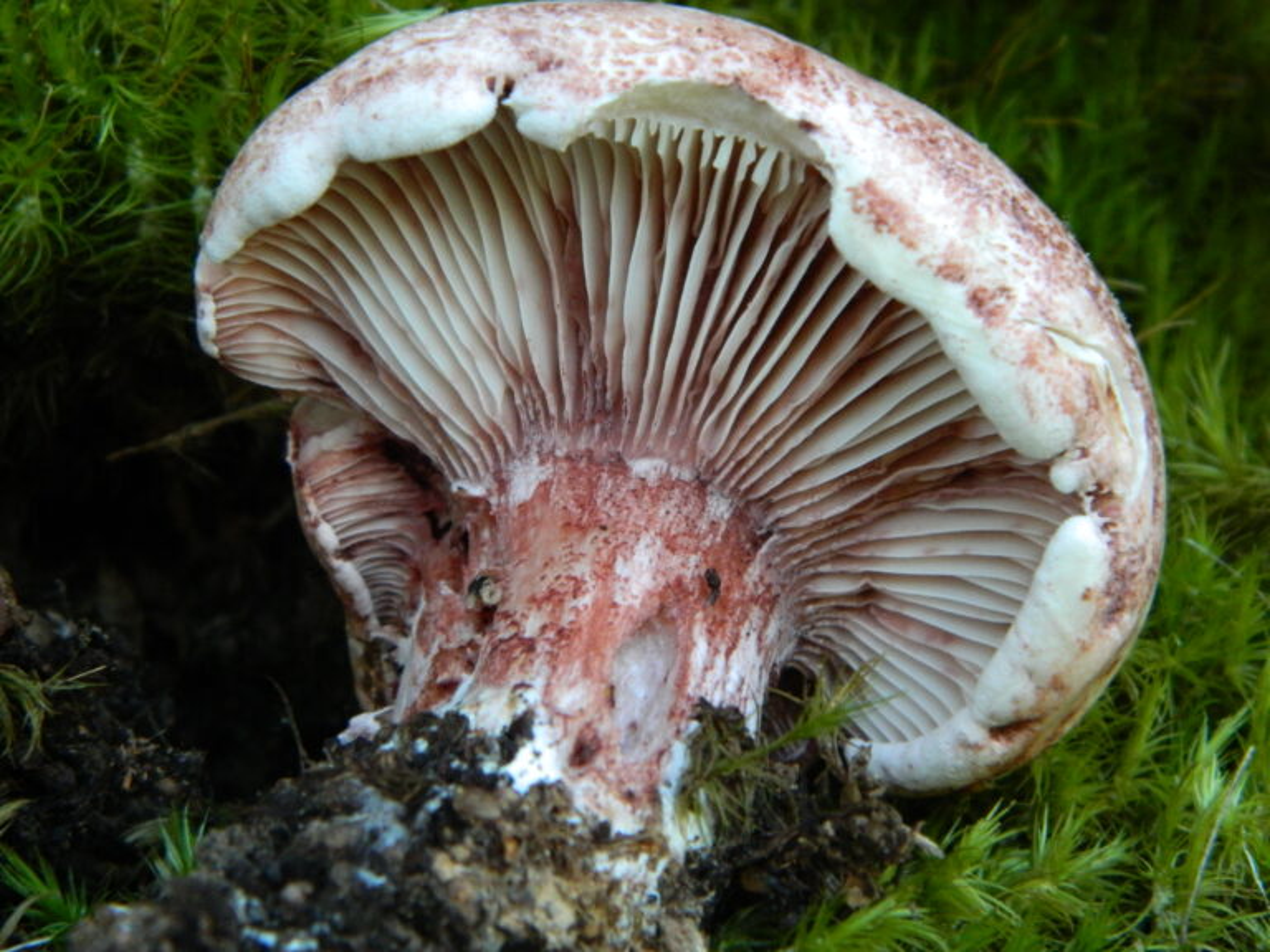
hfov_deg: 19.1
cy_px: 476
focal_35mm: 103
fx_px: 3779
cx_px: 635
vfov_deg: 14.4
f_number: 4.5
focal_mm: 18.6
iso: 400
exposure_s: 1/60
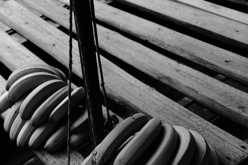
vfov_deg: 25.5
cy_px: 82
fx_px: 365
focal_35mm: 53
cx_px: 124
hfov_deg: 37.5
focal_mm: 35
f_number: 5.6
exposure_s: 1/125
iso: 100
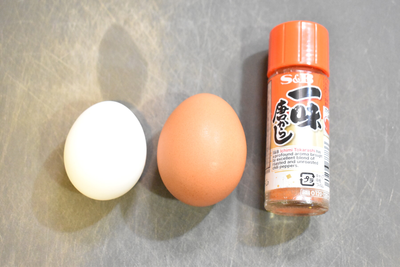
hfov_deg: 37.8
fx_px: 583
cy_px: 134
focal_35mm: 52
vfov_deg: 25.8
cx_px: 200
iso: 9000
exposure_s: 1/60
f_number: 5.6
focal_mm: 35
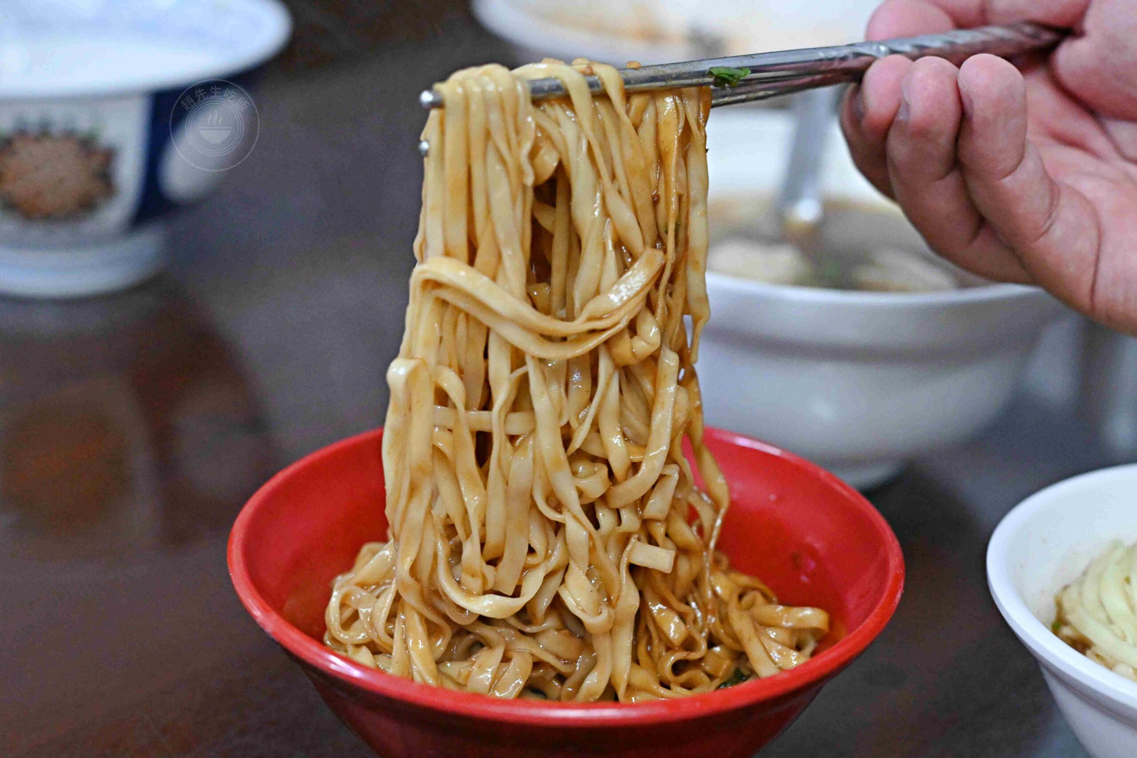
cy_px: 379
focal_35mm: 75
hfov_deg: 27.0
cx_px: 568
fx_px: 2369
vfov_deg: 18.2
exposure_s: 1/200
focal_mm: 50
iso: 5000
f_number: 3.2
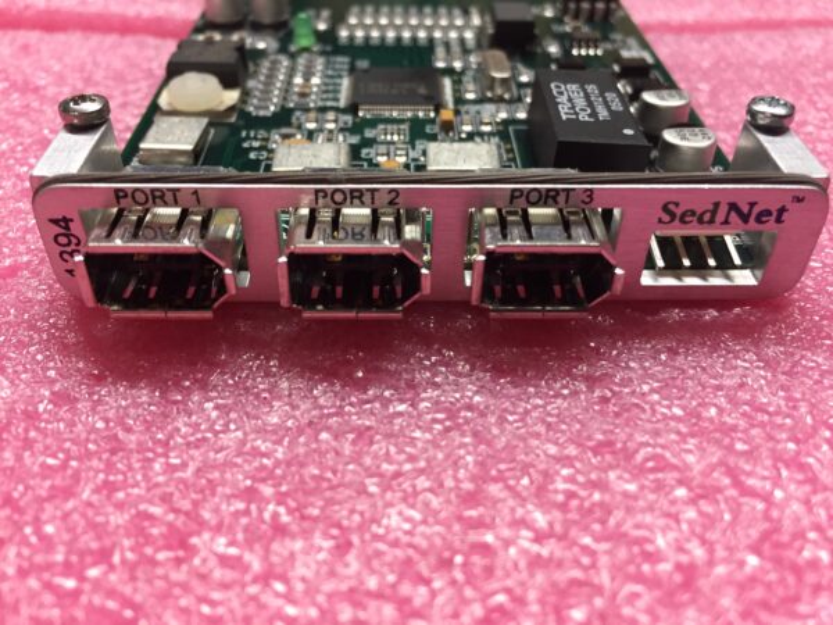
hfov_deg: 61.7
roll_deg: -0.9
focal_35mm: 29
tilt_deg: -41.9
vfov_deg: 48.2
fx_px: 698
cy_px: 312
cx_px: 416
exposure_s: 1/30
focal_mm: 4.15
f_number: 2.2
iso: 125
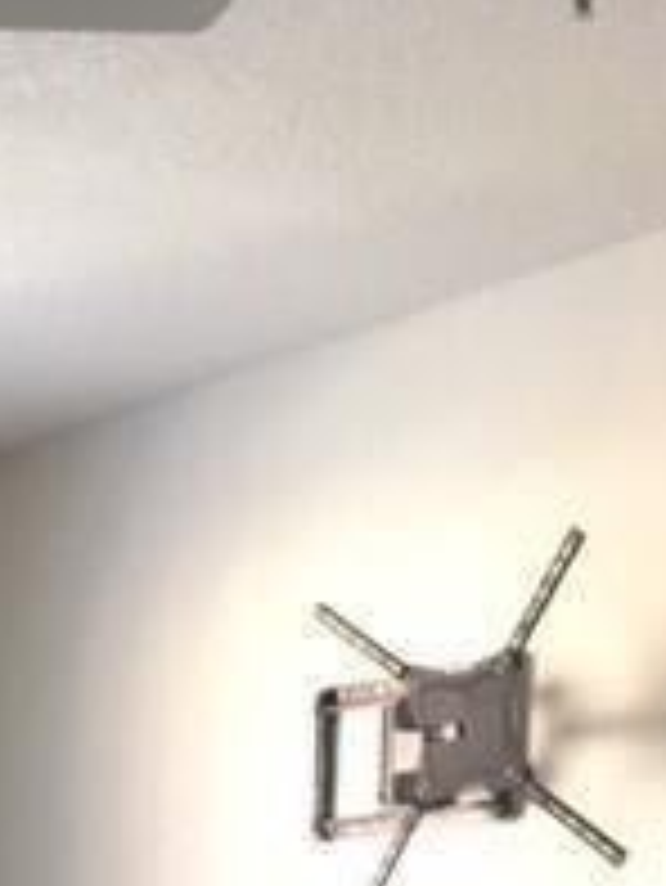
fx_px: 2409
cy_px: 1394
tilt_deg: -8.8
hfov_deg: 14.7
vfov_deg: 18.2
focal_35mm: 94
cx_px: -310
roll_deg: +0.1
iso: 100
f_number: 2.2
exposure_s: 1/30
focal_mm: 4.15
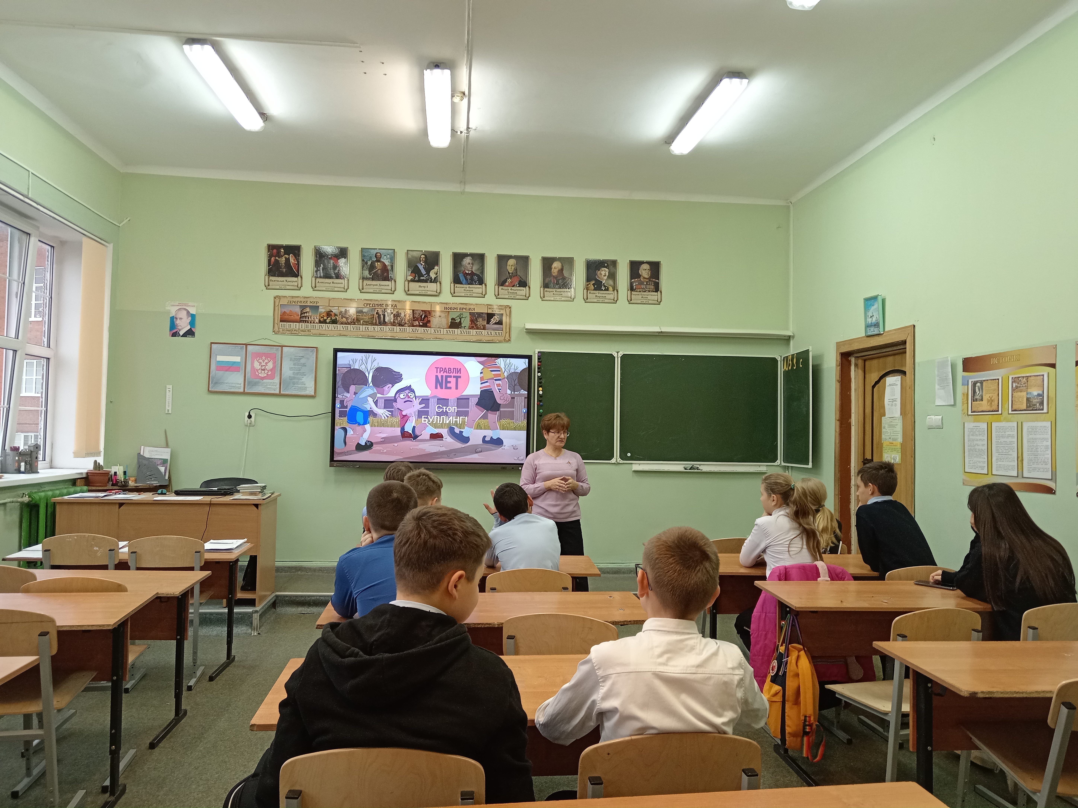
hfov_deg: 65.3
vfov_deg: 51.4
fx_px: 841
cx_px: 539
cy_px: 404
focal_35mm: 27
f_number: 1.9
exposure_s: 1/50
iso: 799
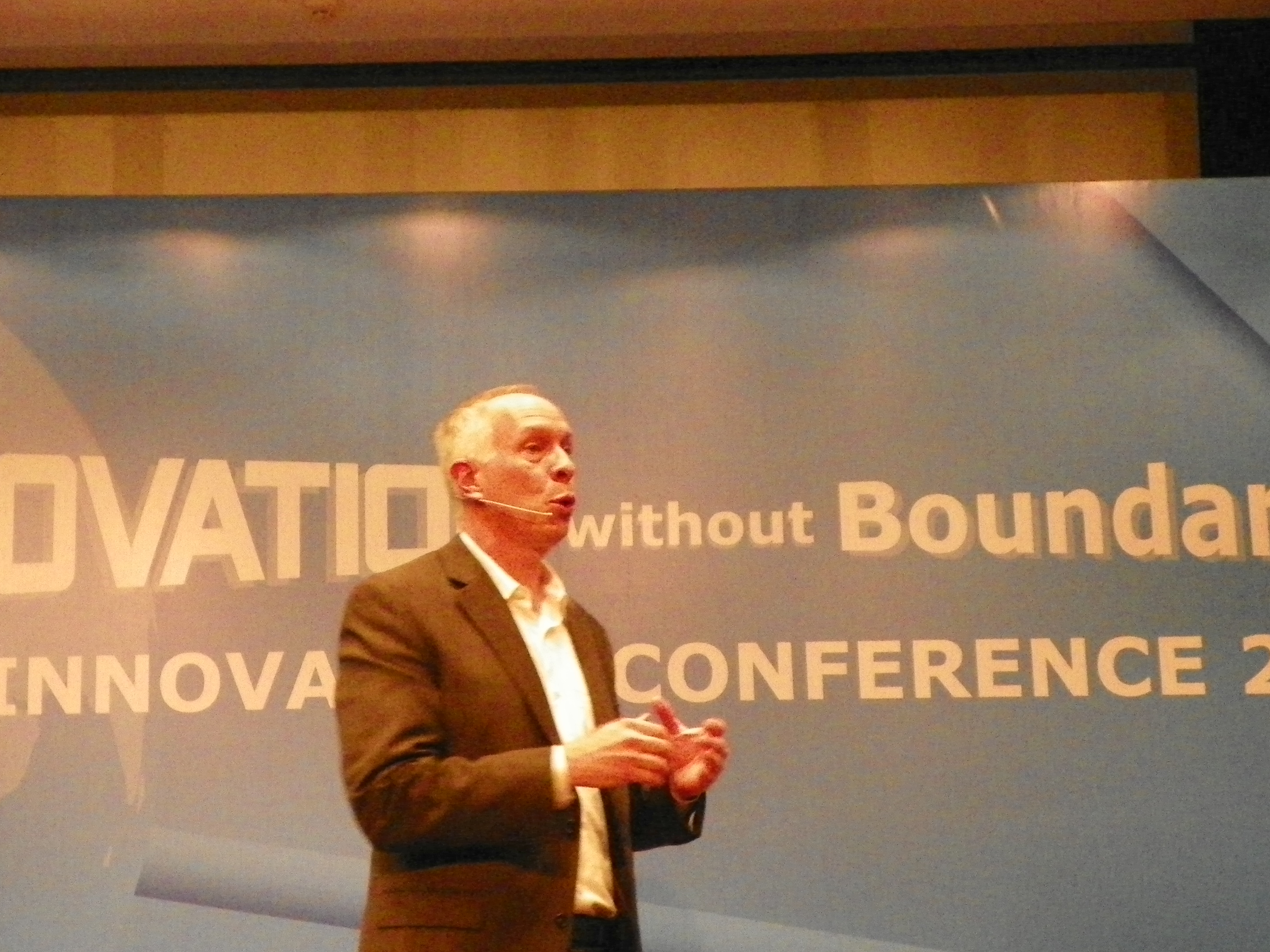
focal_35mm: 66
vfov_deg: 22.2
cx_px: 485
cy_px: 566
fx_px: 2421
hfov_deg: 29.3
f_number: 3.2
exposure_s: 1/40
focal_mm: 7.9
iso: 500
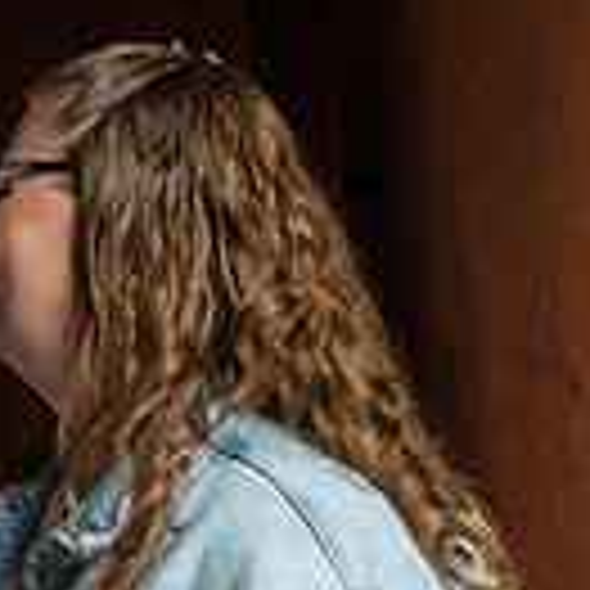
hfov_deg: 15.7
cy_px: 390
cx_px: -401
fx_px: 1890
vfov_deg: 17.7
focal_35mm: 98
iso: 800
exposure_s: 1/125
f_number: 4
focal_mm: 26
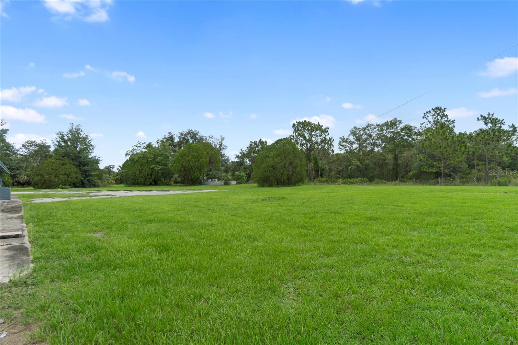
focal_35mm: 18
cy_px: 172
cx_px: 259
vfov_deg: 67.4
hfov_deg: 90.0
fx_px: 259
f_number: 5
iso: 320
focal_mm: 12
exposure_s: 1/1250
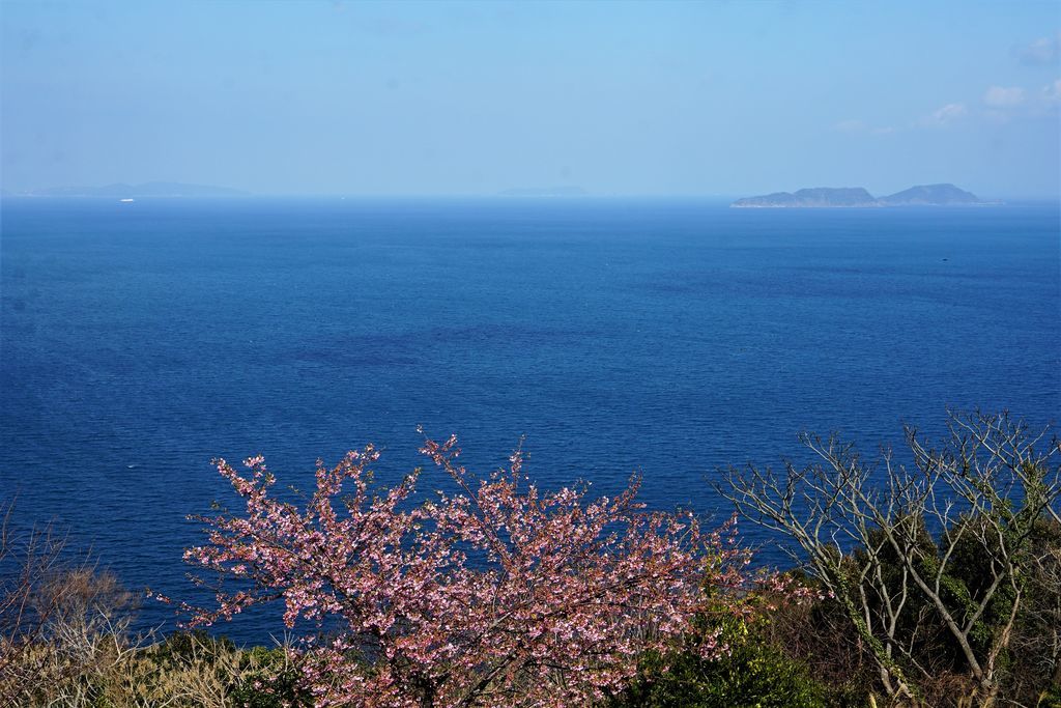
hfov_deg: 42.3
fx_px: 1371
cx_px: 530
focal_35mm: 46
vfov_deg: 29.0
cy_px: 354
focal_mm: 31
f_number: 11
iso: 100
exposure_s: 1/200
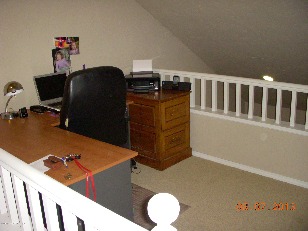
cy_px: 116
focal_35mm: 38
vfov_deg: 37.7
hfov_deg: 49.0
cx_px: 154
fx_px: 338
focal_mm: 6.3
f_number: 3.3
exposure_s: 1/125
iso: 400
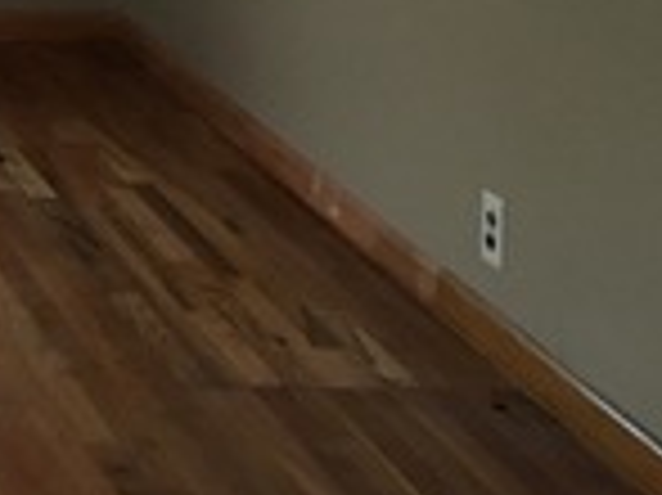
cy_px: -320
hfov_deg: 14.1
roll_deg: -1.0
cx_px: -482
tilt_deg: -4.1
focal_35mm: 126
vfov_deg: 11.1
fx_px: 2408
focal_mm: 4.15
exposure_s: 1/30
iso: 125
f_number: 2.2
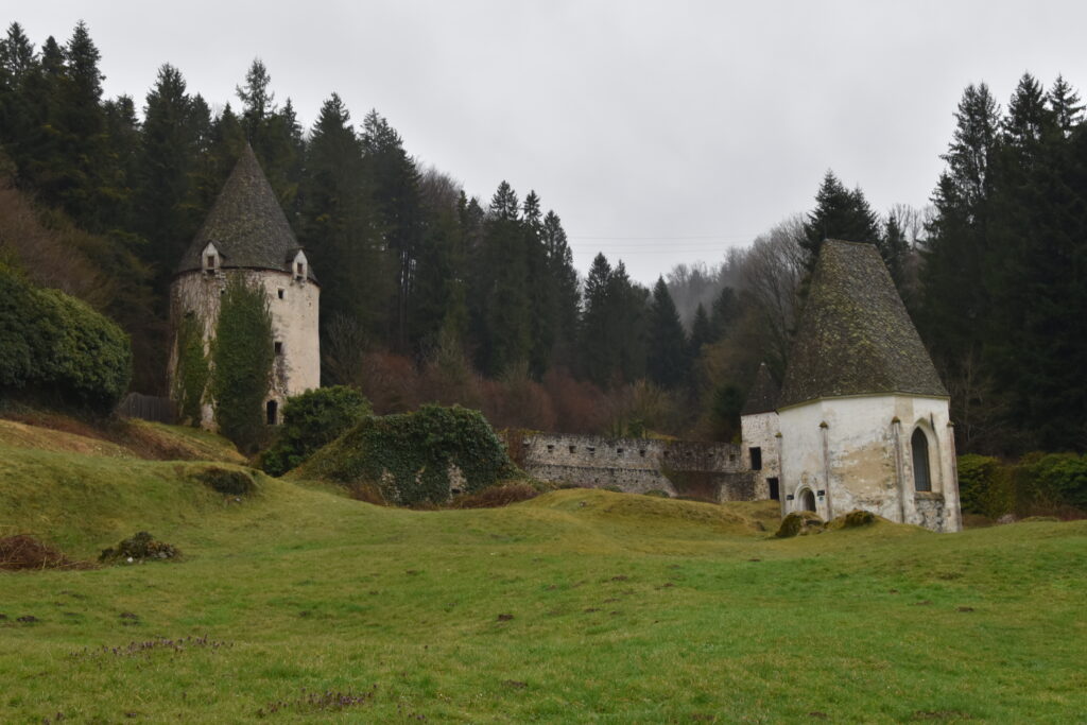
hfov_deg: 42.3
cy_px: 362
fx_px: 1404
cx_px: 544
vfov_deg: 29.0
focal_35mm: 46
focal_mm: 31
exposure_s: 1/160
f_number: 6.3
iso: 400
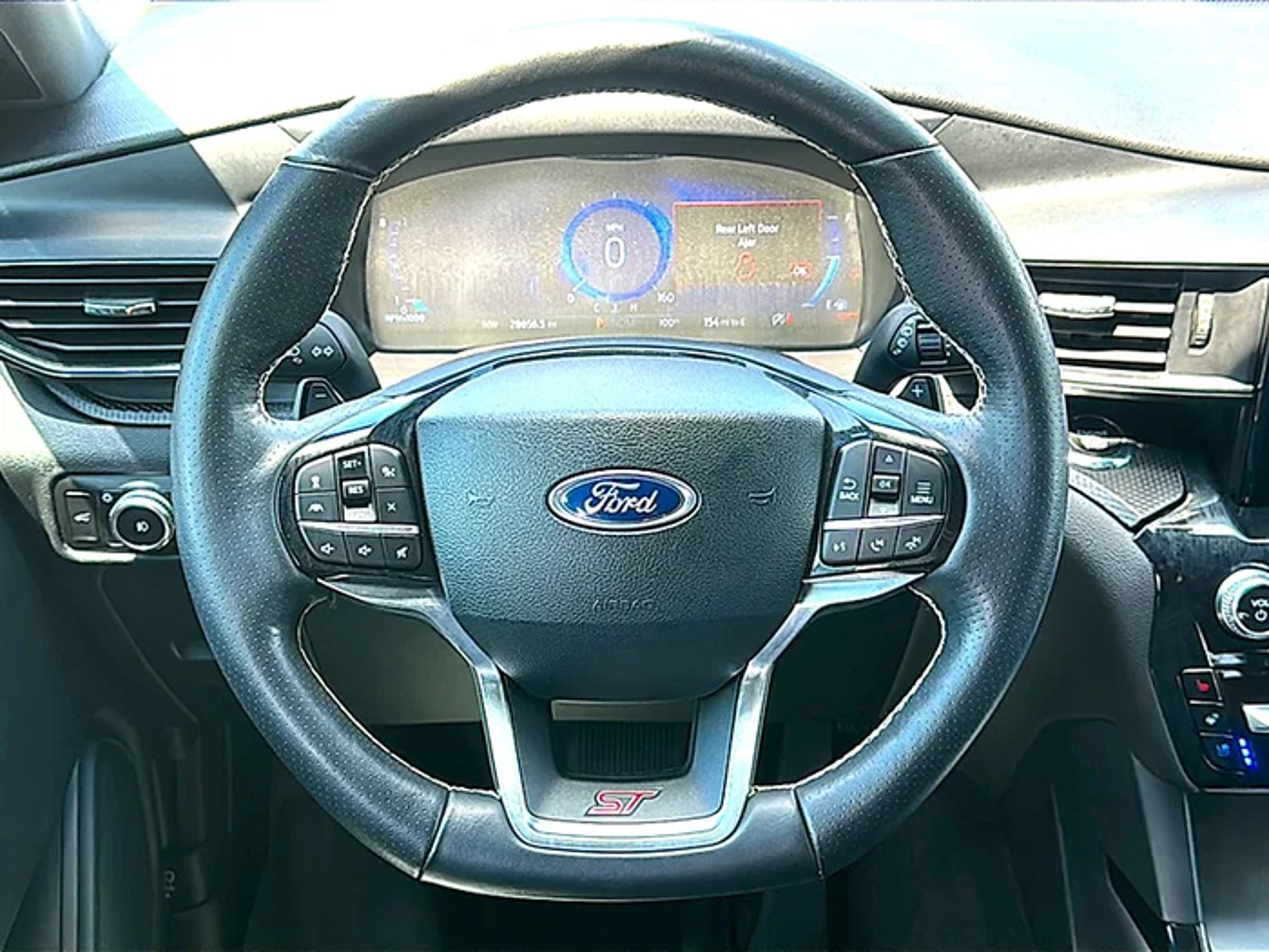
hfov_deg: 46.8
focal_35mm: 40
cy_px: 476
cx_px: 634
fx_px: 1466
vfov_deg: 36.0
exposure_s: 1/90
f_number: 1.78
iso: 64
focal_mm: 6.86
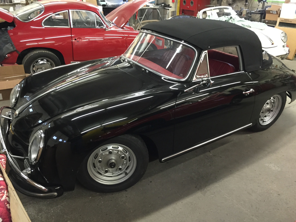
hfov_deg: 61.7
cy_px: 111
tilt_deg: -26.2
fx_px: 248
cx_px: 148
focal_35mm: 29
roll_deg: -0.4
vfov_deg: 48.2
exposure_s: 1/24
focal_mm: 4.15
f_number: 2.2
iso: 250
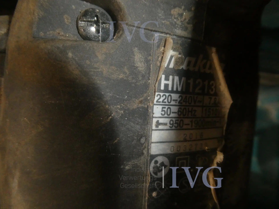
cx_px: 140
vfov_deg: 56.8
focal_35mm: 24
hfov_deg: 71.6
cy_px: 104
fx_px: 193
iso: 800
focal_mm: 4.3
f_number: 3.3
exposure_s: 1/60
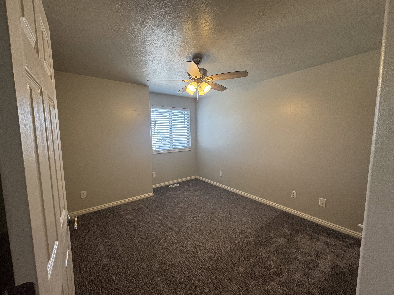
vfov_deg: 85.7
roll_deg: +0.6
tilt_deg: -5.3
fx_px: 159
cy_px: 148
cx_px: 197
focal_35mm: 14
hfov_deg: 102.1
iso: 160
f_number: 2.2
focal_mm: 2.22
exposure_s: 1/120
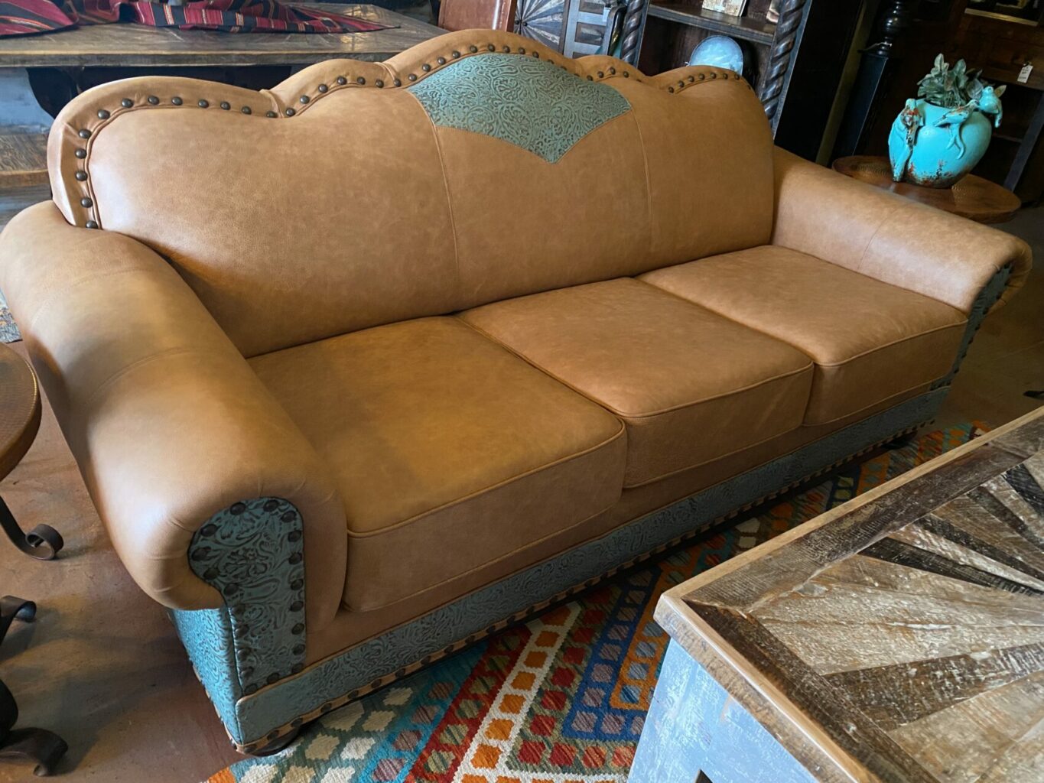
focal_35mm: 26
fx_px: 784
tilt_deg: -32.1
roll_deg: -7.3
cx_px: 522
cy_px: 392
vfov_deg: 53.1
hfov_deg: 67.3
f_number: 1.8
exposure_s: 1/30
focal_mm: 4.25
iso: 800
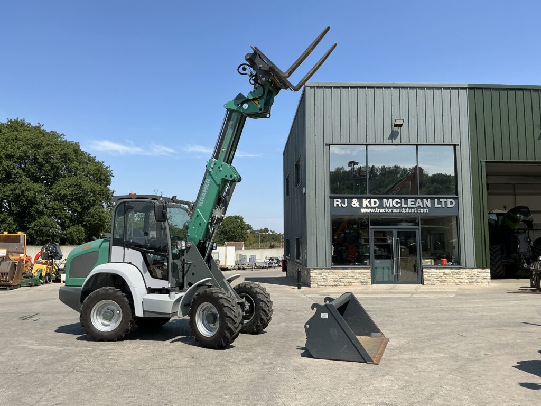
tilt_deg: +5.3
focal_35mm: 28
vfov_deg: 49.7
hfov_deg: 63.4
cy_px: 203
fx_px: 438
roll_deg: -0.3
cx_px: 270
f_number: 1.8
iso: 25
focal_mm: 3
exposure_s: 1/1912
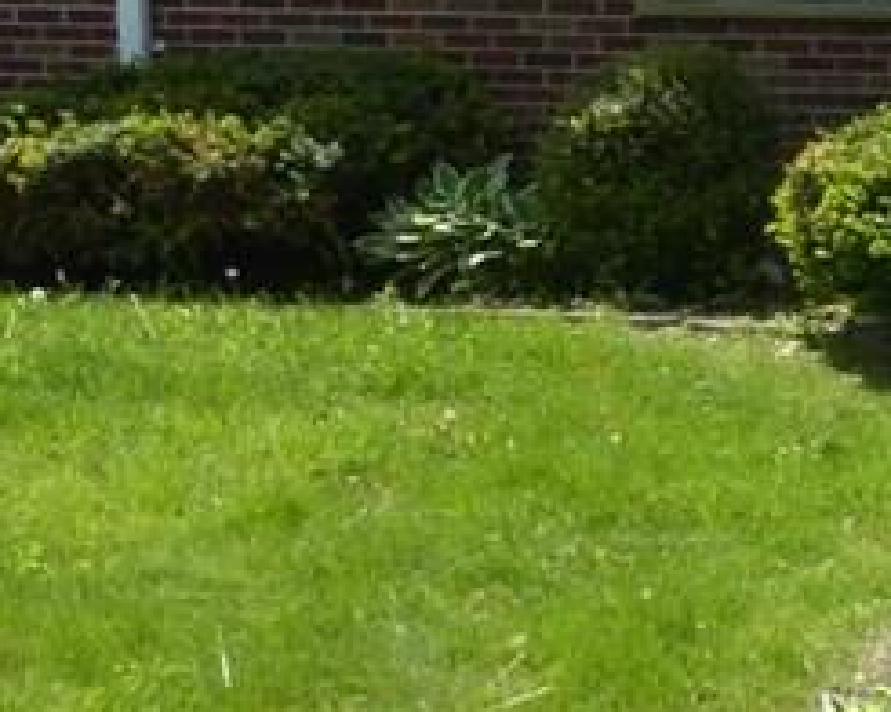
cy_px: 454
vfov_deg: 15.7
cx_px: 1211
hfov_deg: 18.0
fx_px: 2584
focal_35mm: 98
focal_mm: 4.3
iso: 100
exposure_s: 1/400
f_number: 4
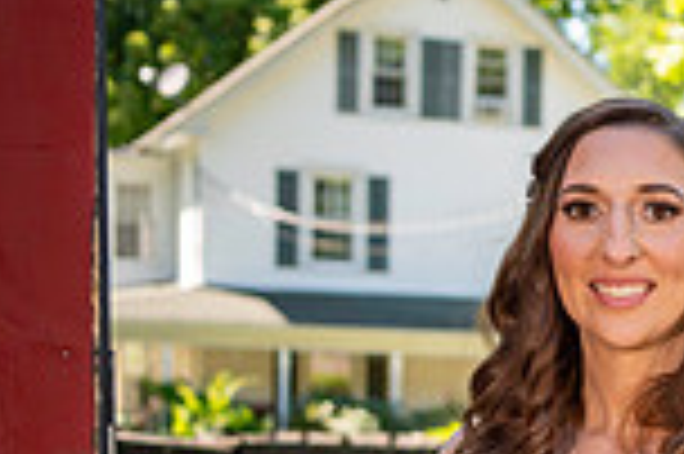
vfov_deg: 10.3
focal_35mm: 130
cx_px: 1269
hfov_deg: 13.9
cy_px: 571
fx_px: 2467
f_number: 3.2
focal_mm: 34
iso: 100
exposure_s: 1/320
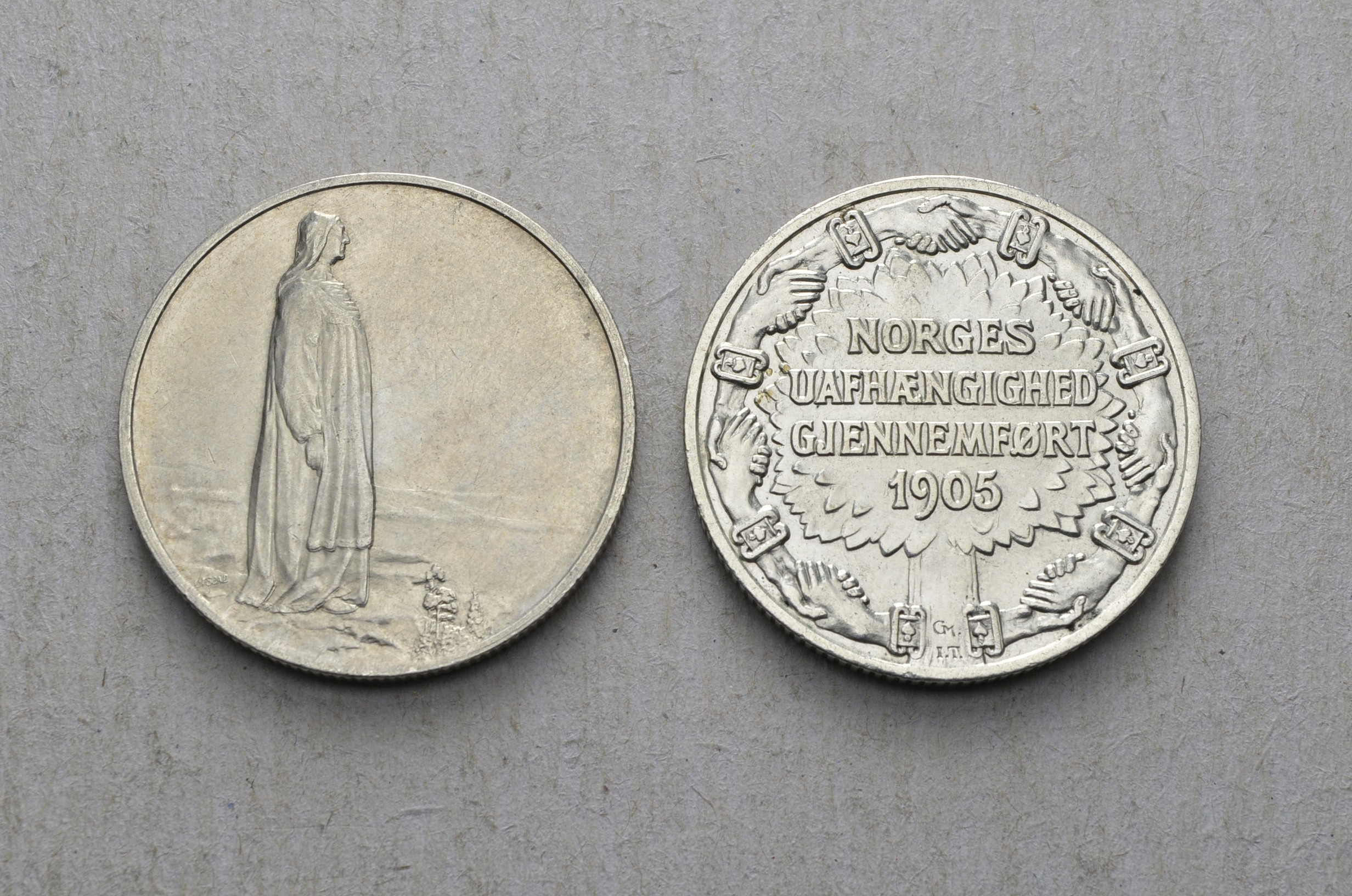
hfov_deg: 24.7
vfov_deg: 16.5
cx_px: 676
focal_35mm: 82
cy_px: 448
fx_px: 3092
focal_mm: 55
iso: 400
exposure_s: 1/250
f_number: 14
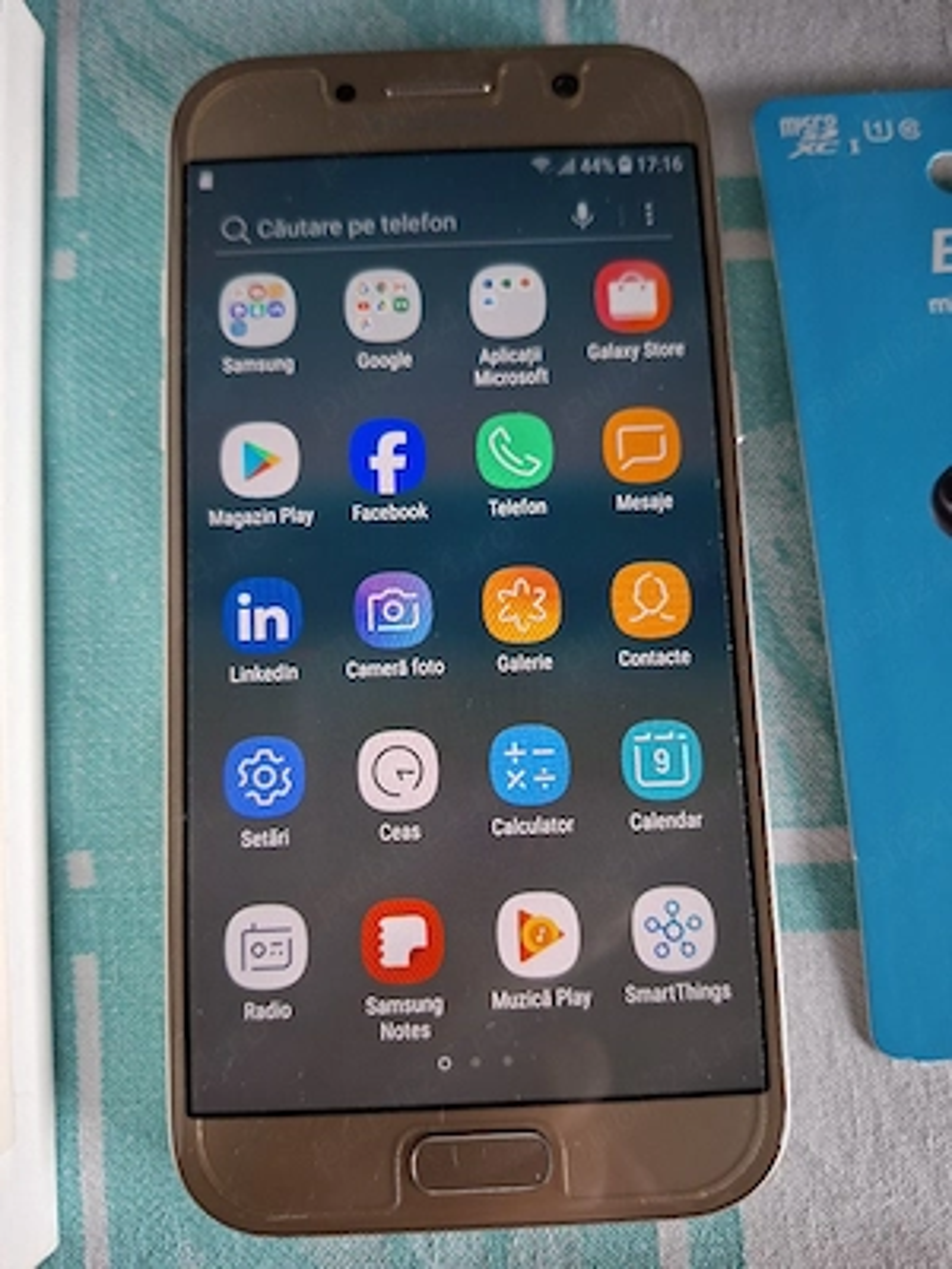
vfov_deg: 73.9
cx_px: 476
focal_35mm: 23
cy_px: 634
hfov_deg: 58.9
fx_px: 843
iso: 160
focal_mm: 5.54
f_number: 1.8
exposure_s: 1/50
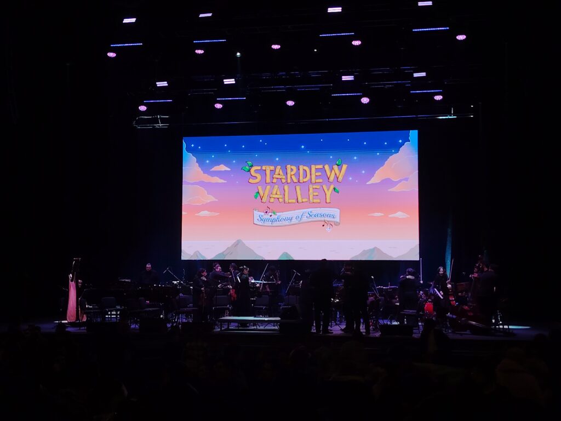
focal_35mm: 46
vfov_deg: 31.5
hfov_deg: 41.2
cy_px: 210
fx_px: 745
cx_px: 280
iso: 169
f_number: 1.75
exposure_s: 1/100
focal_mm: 5.25
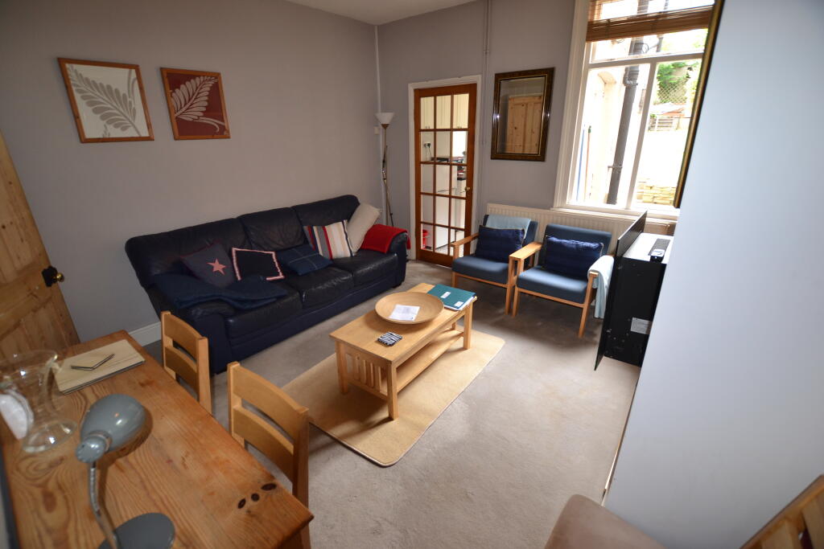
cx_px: 412
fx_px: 343
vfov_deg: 77.3
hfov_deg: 100.4
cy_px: 274
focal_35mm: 15
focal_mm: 10
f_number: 3.5
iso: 400
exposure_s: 1/60
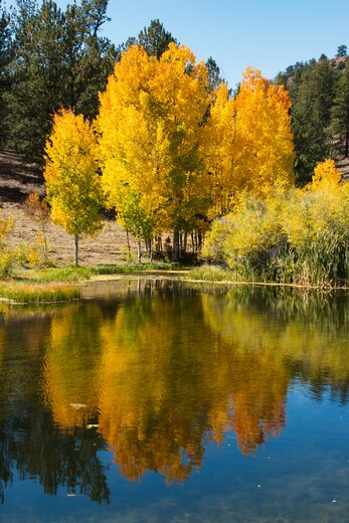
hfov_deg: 23.4
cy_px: 262
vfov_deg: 34.5
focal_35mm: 58
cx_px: 174
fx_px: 843
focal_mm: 21.3
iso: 100
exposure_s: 1/125
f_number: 8
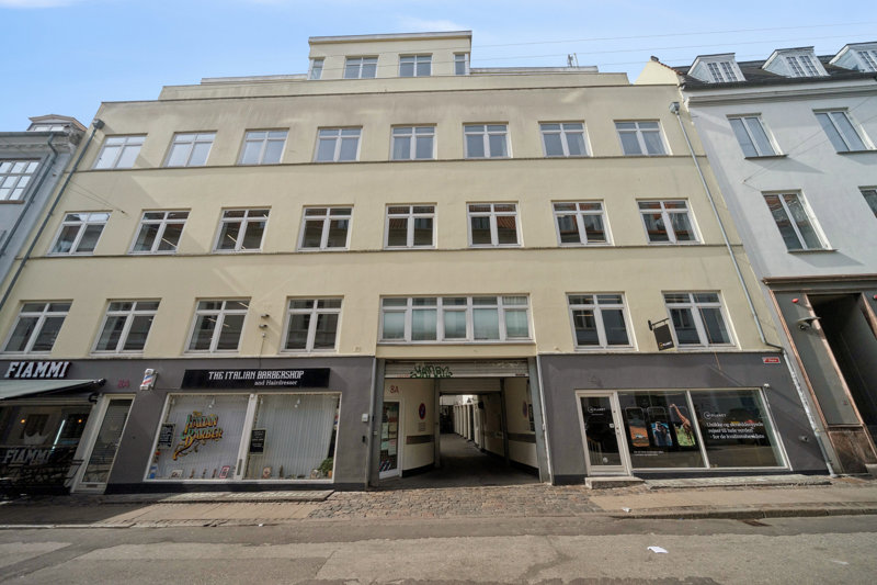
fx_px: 292
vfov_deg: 90.0
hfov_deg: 112.6
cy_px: 292
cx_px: 438
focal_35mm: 12
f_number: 5.6
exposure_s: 1/3200
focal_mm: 12
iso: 500
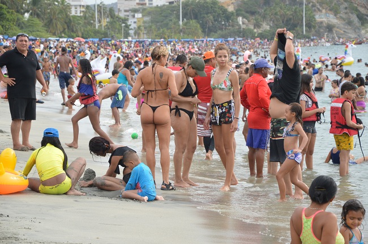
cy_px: 122
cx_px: 184
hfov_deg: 16.1
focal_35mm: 128
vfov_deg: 10.7
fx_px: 1302
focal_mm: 85
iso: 450
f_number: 5.6
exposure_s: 1/500
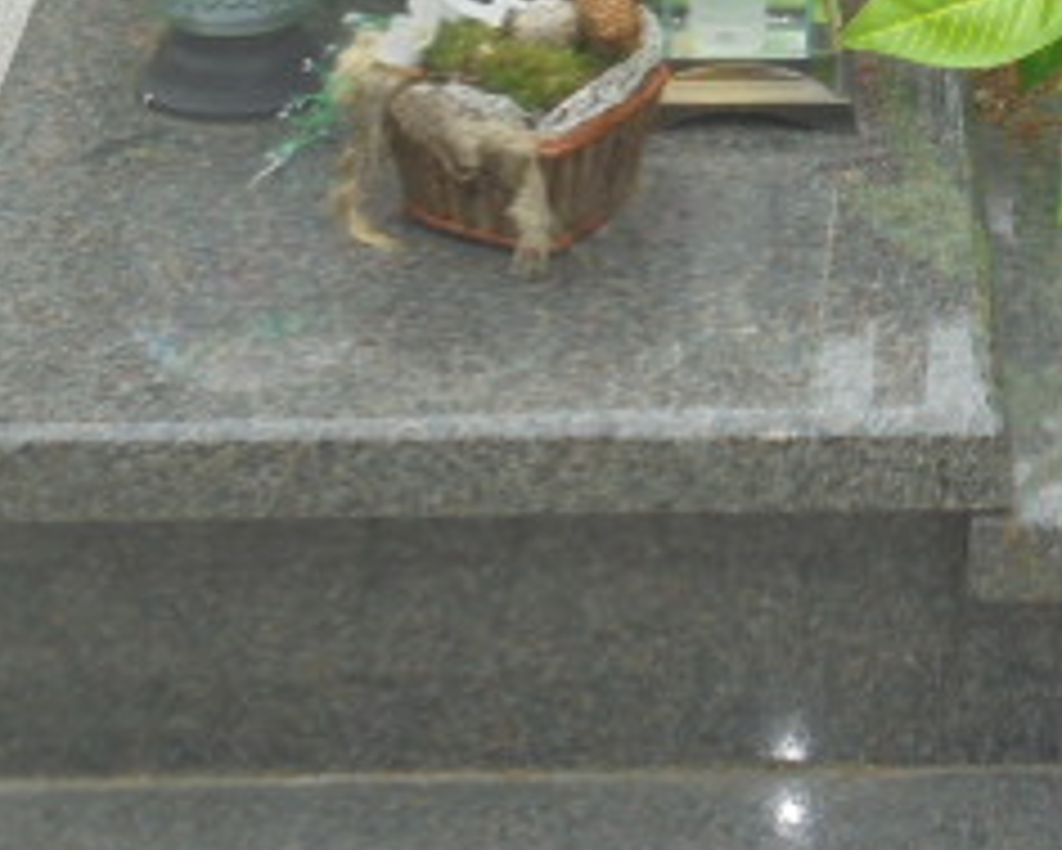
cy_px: -130
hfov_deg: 12.9
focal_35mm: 148
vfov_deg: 10.3
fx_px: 4654
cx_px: 932
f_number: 5.2
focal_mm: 10.1
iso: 100
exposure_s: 1/60
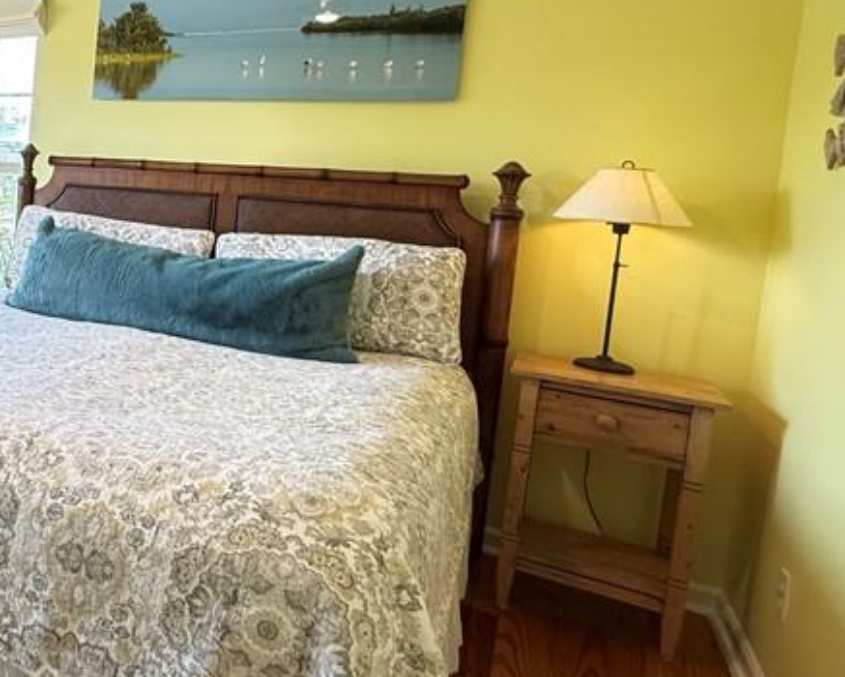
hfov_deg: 46.2
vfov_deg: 45.2
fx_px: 801
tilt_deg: -3.1
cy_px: 234
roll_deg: -3.8
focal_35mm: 32
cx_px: -10
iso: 320
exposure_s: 1/120
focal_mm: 2.22
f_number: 2.2
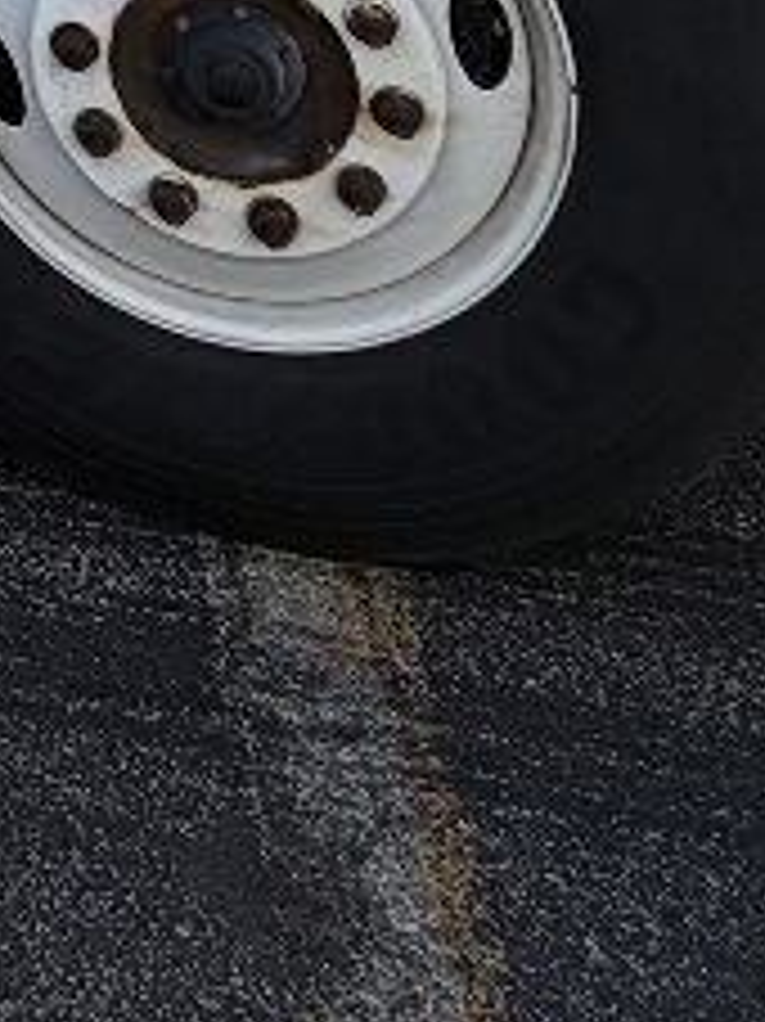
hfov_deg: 13.8
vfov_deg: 19.1
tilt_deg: -3.4
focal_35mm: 79
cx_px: -1026
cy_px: -797
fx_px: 2330
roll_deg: -0.2
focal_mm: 2.22
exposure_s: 1/770
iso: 20
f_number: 2.2
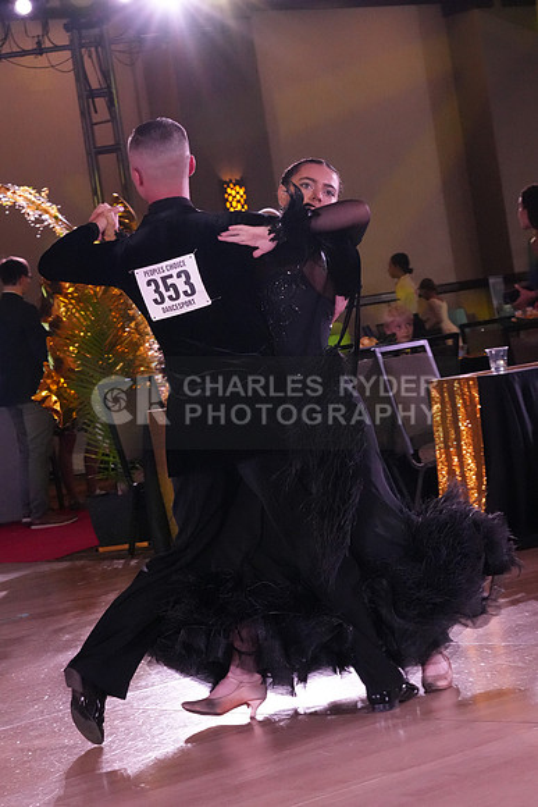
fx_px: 2307
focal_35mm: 103
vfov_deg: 19.8
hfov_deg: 13.3
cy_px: 404
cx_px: 269
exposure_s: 1/250
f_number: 9
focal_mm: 69
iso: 8000
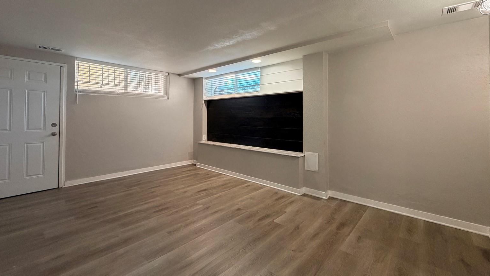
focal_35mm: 16
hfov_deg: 99.4
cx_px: 245
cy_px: 114
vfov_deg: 66.6
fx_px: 208
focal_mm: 2.22
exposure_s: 1/60
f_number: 2.2
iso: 200
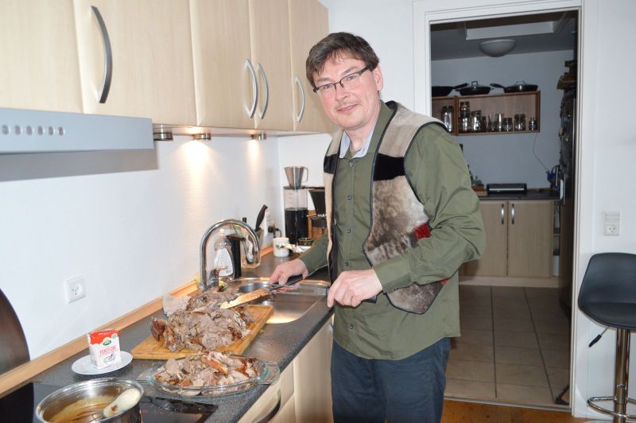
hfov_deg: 62.0
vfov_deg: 43.5
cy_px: 212
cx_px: 318
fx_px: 530
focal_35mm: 30
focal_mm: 20
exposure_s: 1/60
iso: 900
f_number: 3.8
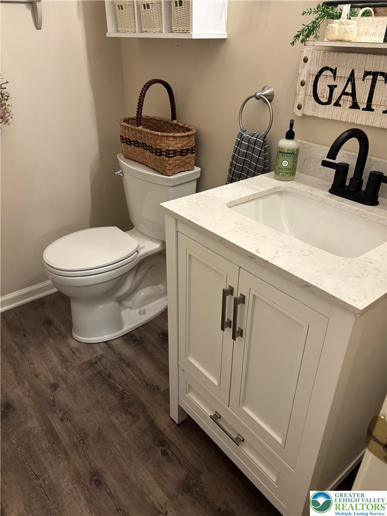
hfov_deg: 53.1
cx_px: 194
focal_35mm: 26
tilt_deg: -30.0
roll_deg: -0.5
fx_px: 388
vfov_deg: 67.3
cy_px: 258
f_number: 1.6
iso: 320
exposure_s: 1/60
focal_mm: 5.96
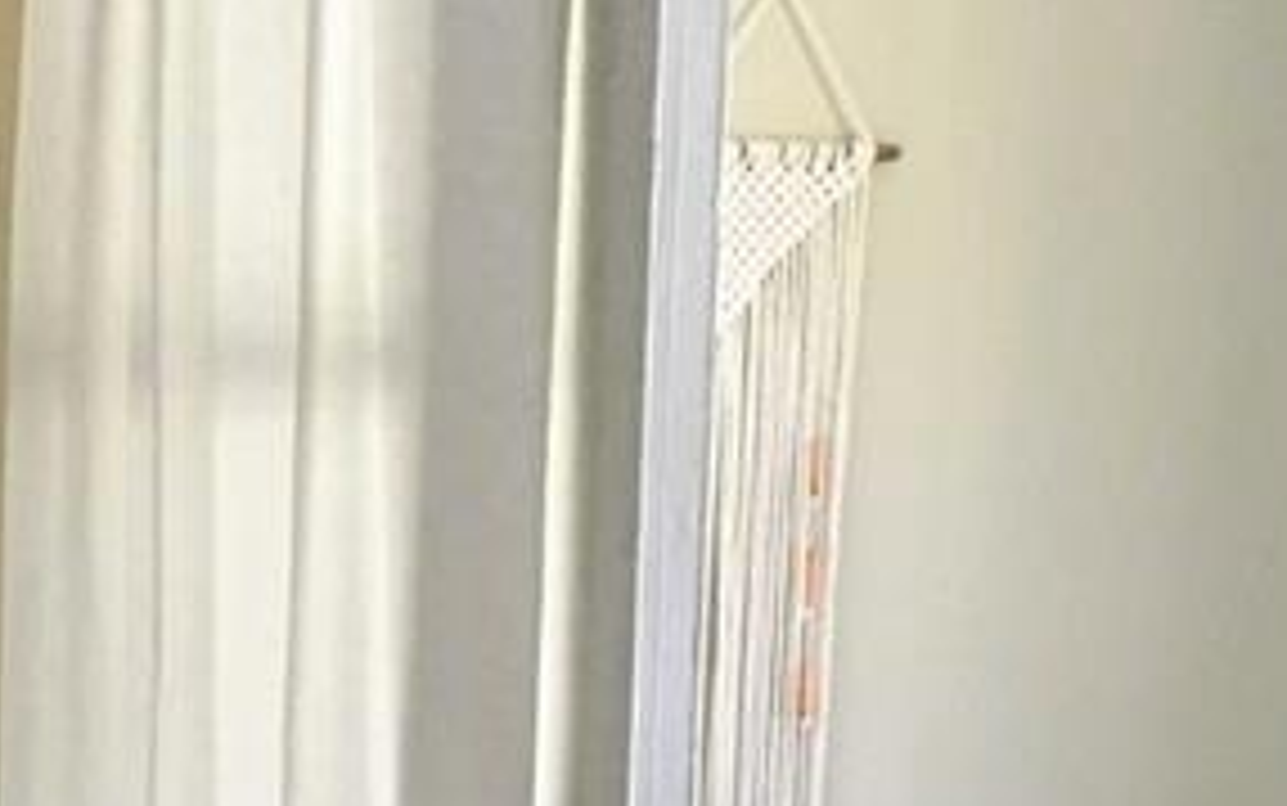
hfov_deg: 15.3
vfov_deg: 9.7
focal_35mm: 129
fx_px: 4526
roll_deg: +1.8
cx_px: -446
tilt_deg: -14.1
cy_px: 1396
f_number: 2.2
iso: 100
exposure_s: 1/30
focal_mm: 4.15
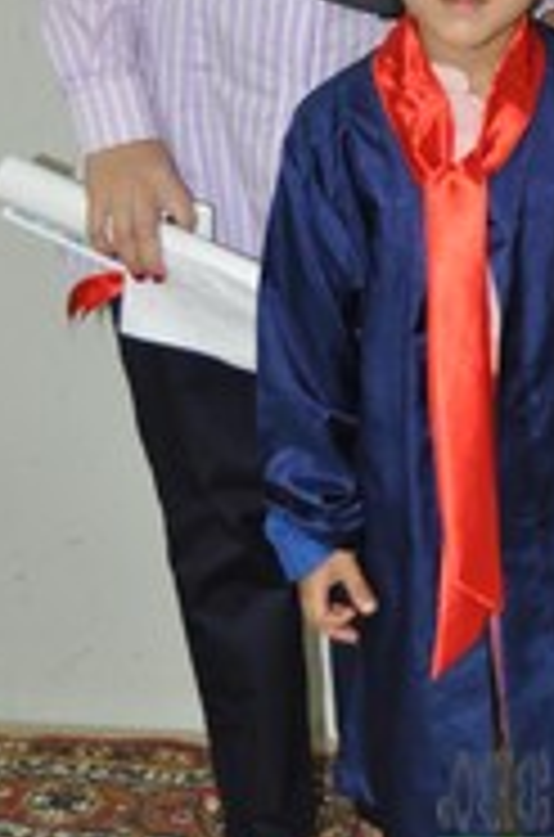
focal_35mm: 80
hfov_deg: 16.6
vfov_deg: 24.8
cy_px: 117
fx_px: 1857
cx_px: 570
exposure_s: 1/60
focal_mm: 22
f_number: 3.5
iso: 800
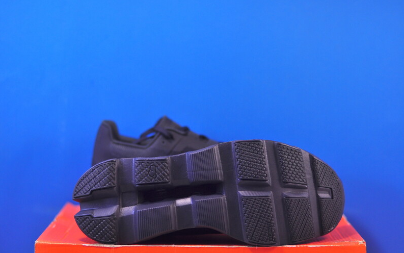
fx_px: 848
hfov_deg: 26.8
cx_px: 203
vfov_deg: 16.9
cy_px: 135
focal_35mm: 77
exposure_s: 1/320
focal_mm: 50
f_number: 2.2
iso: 250
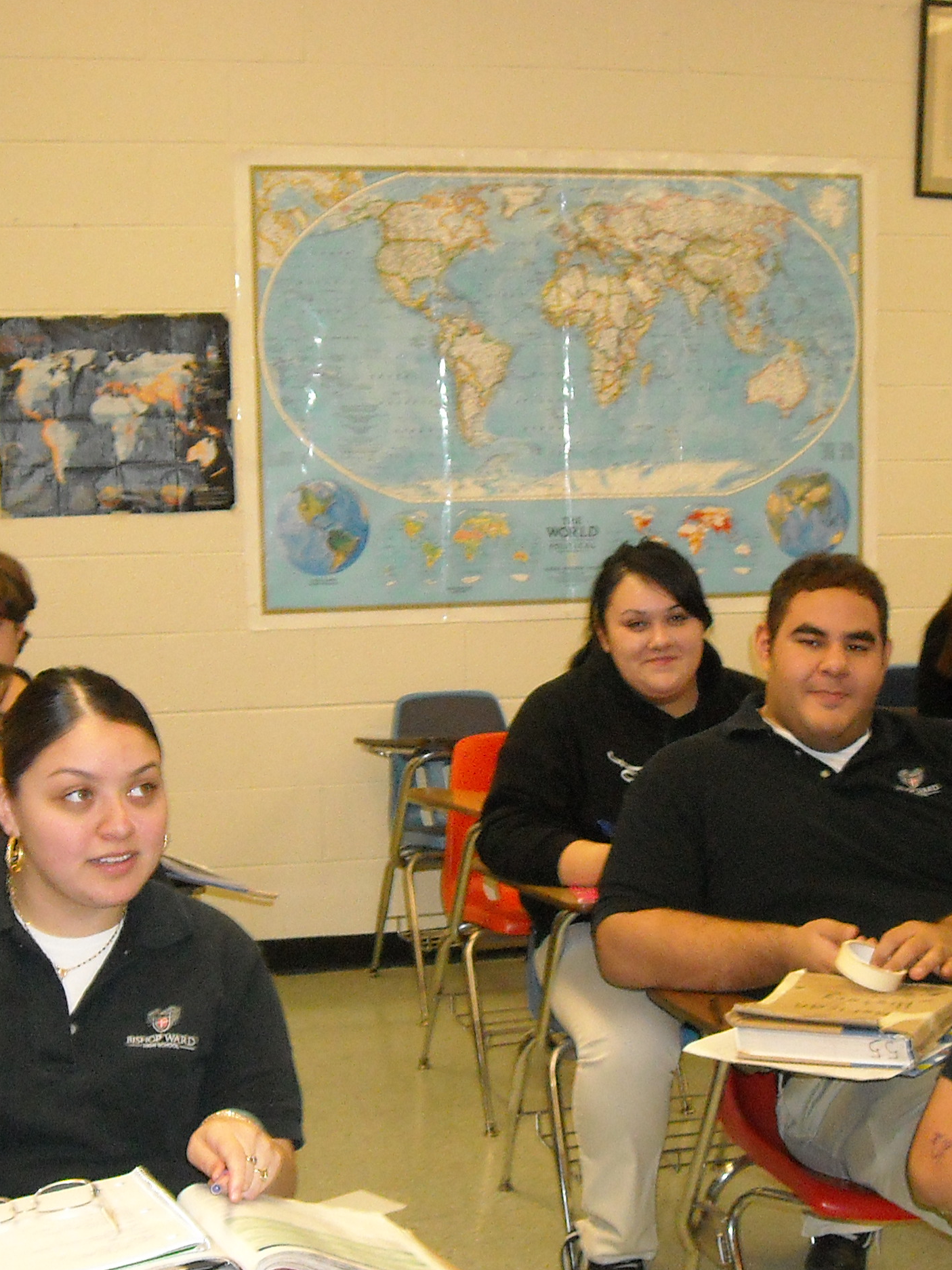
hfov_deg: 24.0
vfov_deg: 31.5
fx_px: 2237
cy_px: 789
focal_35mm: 61
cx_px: 486
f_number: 2.8
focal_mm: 5.7
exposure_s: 1/60
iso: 400
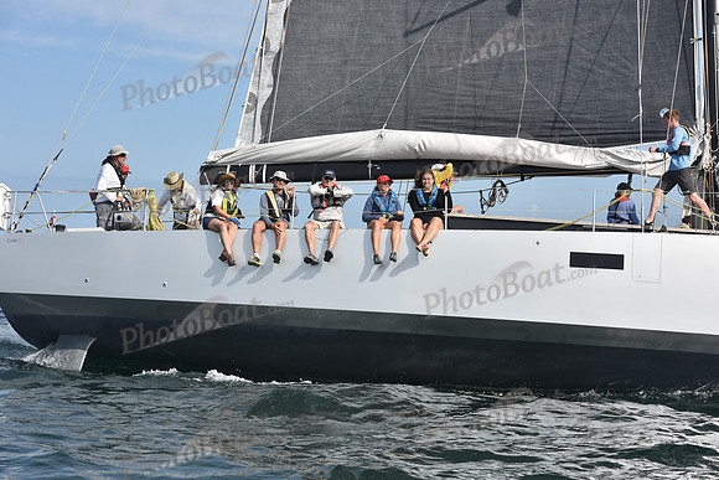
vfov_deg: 19.5
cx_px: 360
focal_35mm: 70
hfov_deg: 28.8
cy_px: 240
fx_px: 1398
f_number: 8
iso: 320
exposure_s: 1/1250
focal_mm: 70
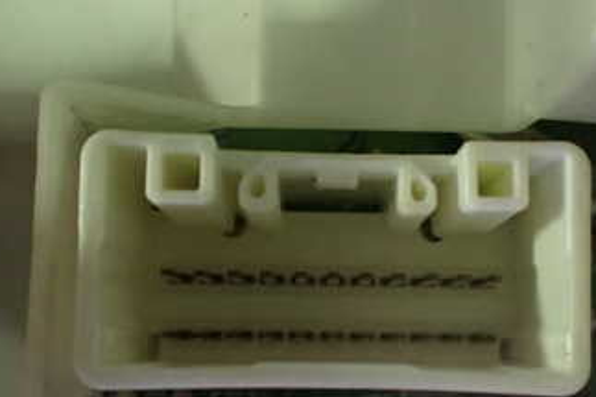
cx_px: 376
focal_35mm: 58
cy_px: 281
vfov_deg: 23.2
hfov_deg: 34.3
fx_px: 960
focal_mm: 5.4
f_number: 2.3
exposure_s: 1/40
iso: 800
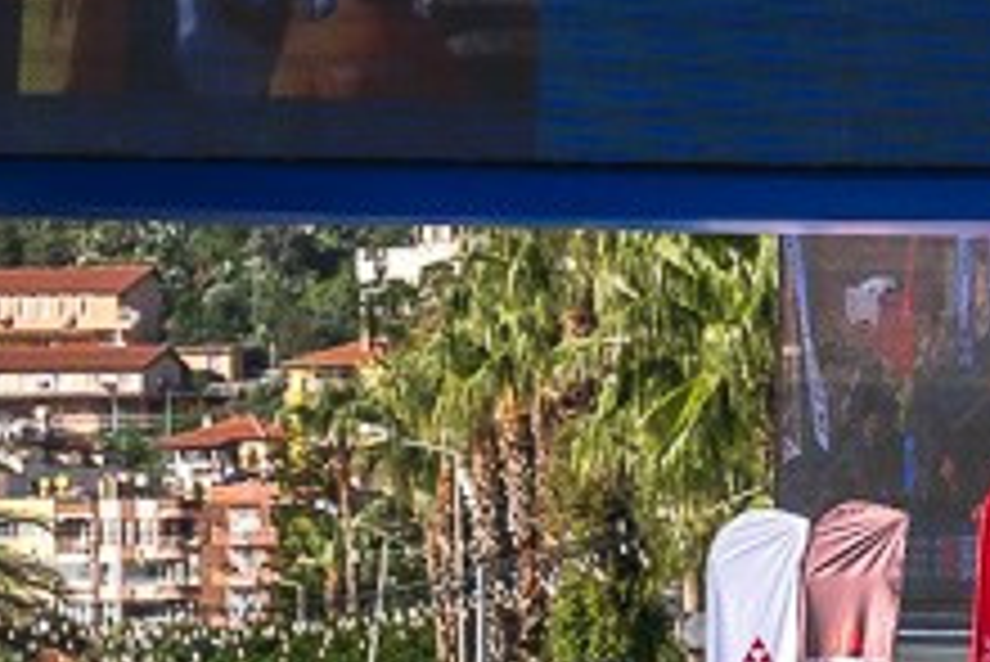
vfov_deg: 5.3
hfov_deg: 8.0
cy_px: 1002
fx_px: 7044
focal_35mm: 256
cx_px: 770
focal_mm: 44
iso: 200
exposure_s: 1/1000
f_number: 8
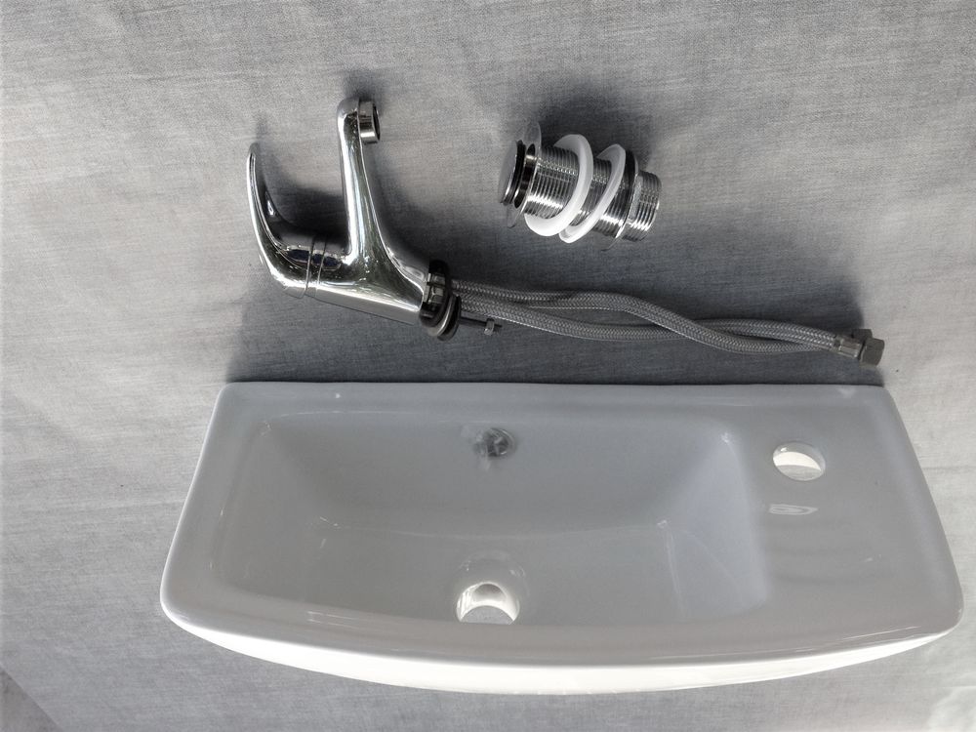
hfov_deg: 52.6
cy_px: 366
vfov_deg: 40.7
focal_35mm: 35
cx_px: 488
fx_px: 987
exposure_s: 1/123
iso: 50
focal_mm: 4.28
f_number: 2.4
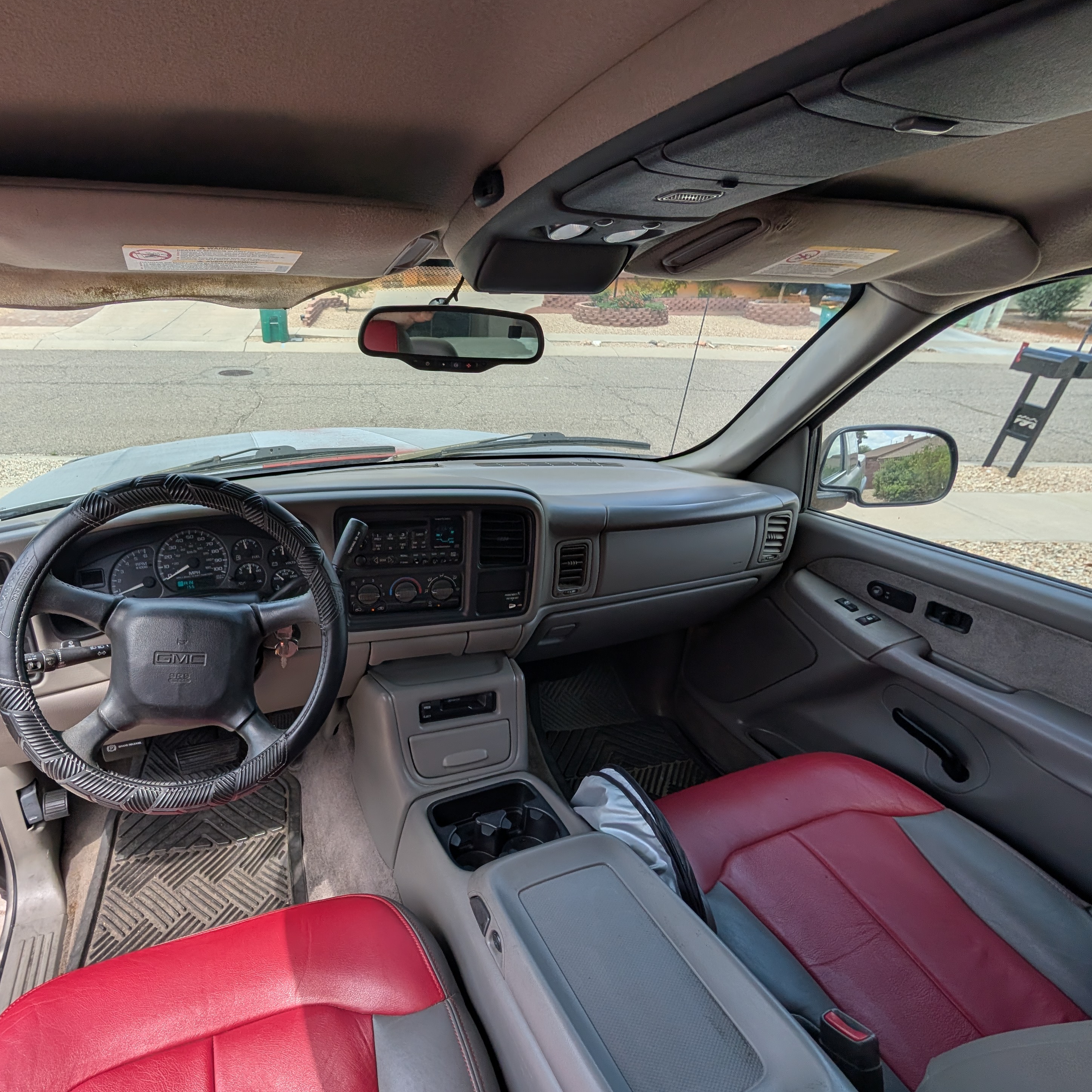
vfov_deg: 91.1
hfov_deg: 89.1
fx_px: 535
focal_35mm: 15
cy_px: 563
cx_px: 402
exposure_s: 1/1027
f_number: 1.7
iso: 54
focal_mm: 2.02
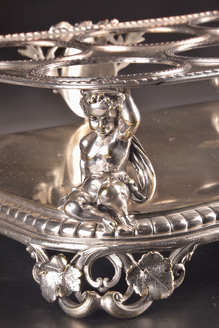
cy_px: 164
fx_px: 1322
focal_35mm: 145
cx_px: 110
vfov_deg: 14.1
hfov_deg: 9.5
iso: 400
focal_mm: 145
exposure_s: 1/125
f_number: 22
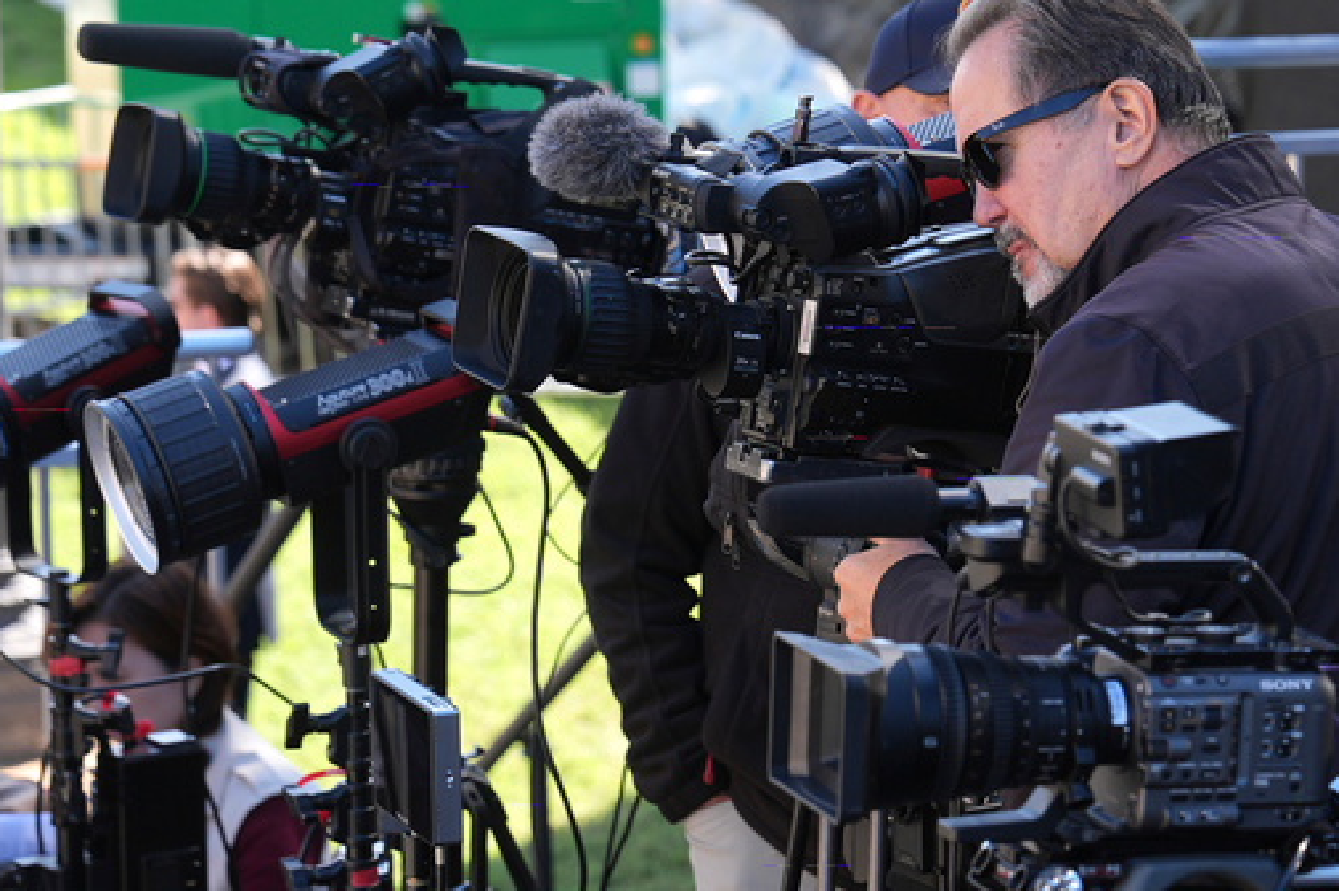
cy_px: 777
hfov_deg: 14.4
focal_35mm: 142
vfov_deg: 9.6
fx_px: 5278
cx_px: 925
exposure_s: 1/500
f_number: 4
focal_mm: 70
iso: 250
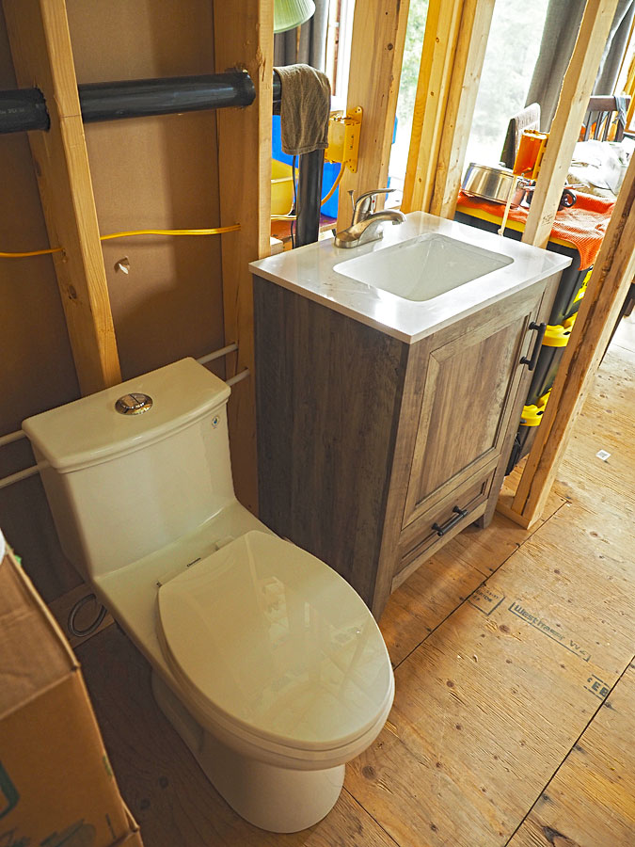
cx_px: 318
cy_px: 424
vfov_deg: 71.6
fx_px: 587
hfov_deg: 56.8
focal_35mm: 24
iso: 250
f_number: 2.8
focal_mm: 12
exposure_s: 1/30
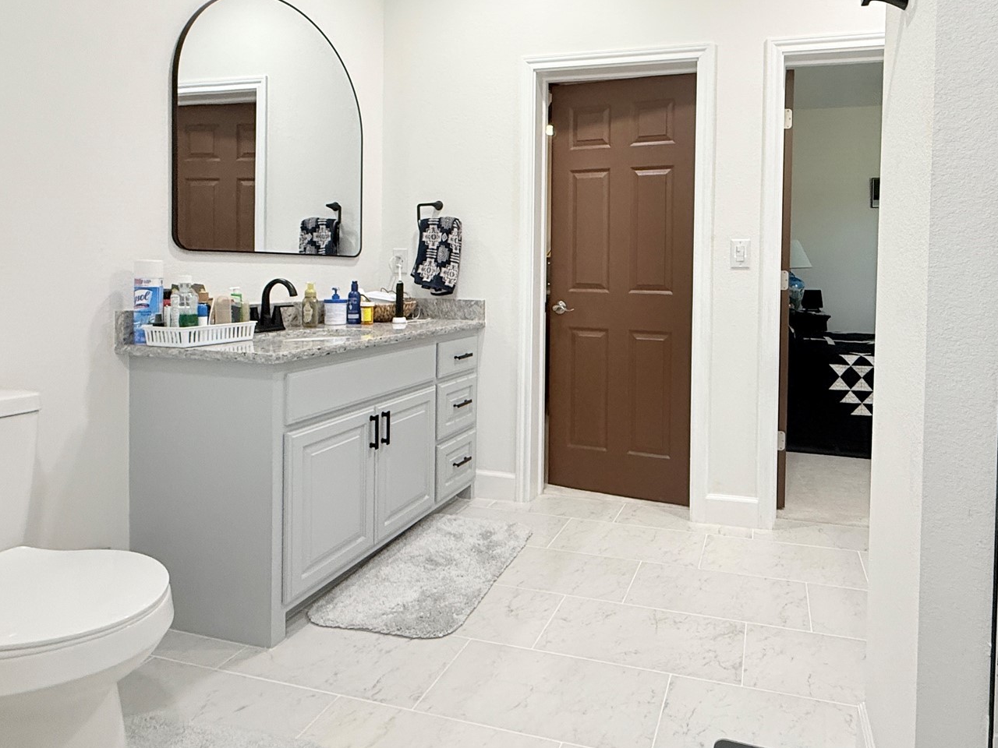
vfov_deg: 62.7
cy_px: 285
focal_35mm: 21
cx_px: 635
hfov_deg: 77.3
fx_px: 605
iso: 320
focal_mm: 2.22
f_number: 2.2
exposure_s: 1/120
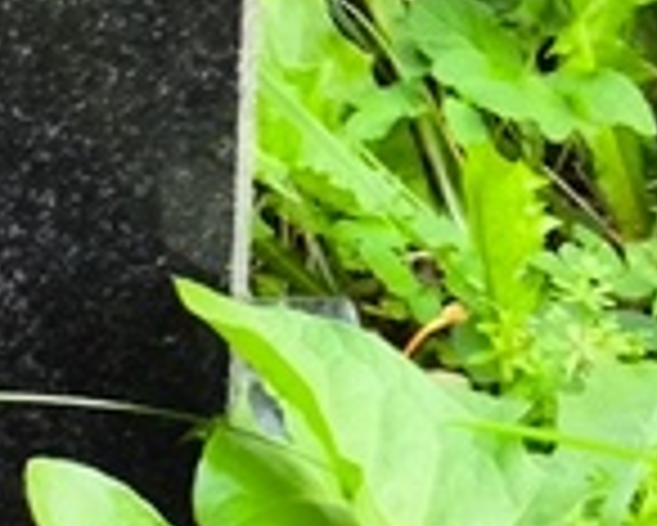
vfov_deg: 5.6
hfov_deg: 7.0
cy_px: -647
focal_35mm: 267
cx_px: -655
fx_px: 5195
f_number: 1.7
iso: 80
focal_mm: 4.71
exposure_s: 1/120
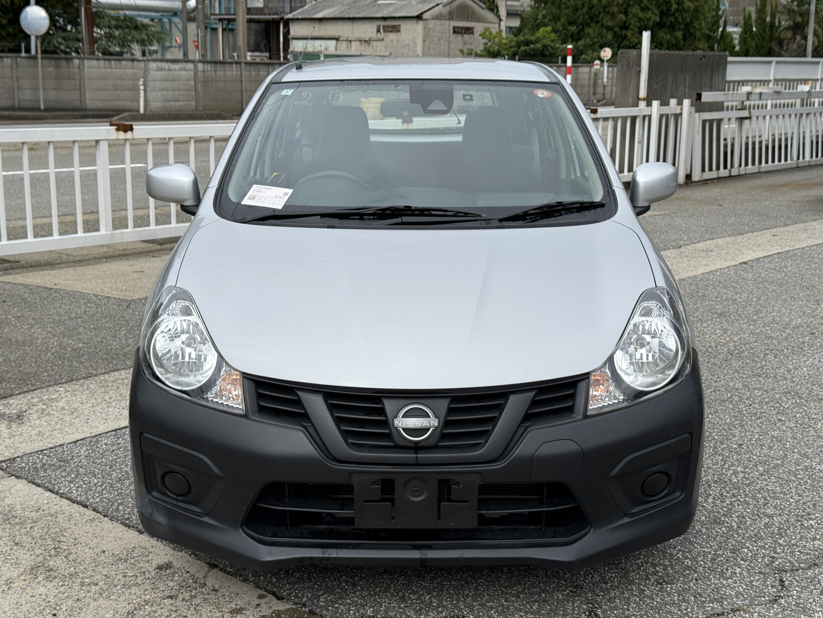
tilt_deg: -11.6
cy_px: 309
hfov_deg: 39.7
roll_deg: -0.8
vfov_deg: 30.3
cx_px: 412
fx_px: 1141
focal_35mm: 48
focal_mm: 6.76
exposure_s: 1/4587
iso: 64
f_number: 1.78
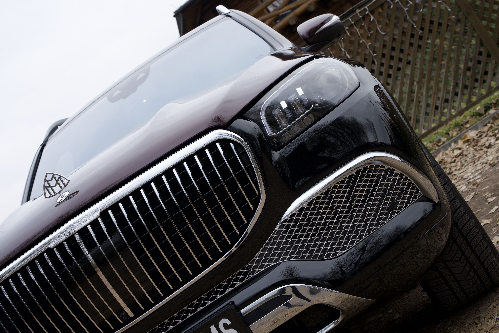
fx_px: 748
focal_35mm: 54
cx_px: 250
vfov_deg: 25.1
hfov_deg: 36.9
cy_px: 166
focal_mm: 54
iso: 320
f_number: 10
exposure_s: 1/100
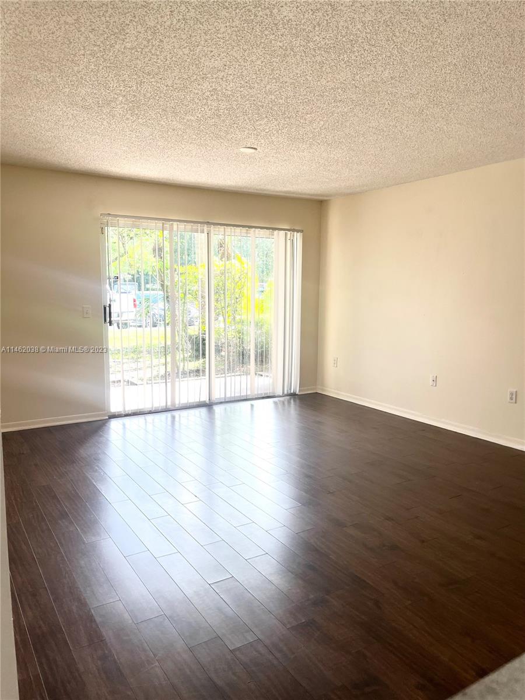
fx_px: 526
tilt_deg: -5.6
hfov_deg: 53.1
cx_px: 262
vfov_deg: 67.3
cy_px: 350
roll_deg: -0.5
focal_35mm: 26
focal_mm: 5.1
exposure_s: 1/120
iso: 32
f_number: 1.6
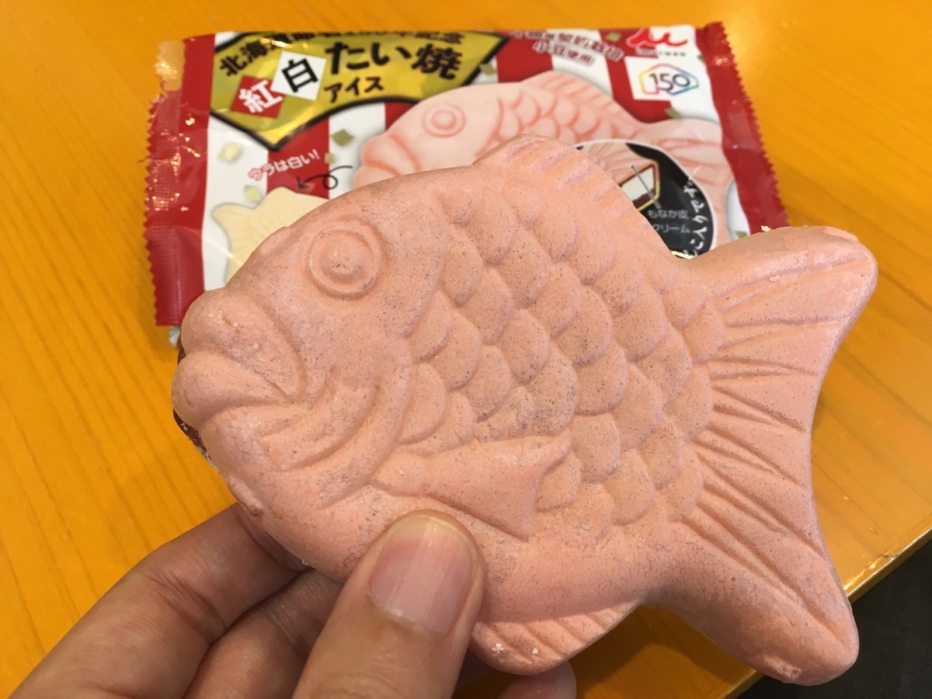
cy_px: 350
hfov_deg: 61.7
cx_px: 466
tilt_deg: -54.4
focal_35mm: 29
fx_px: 781
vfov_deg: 48.2
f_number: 2.2
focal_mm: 4.15
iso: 32
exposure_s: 1/30
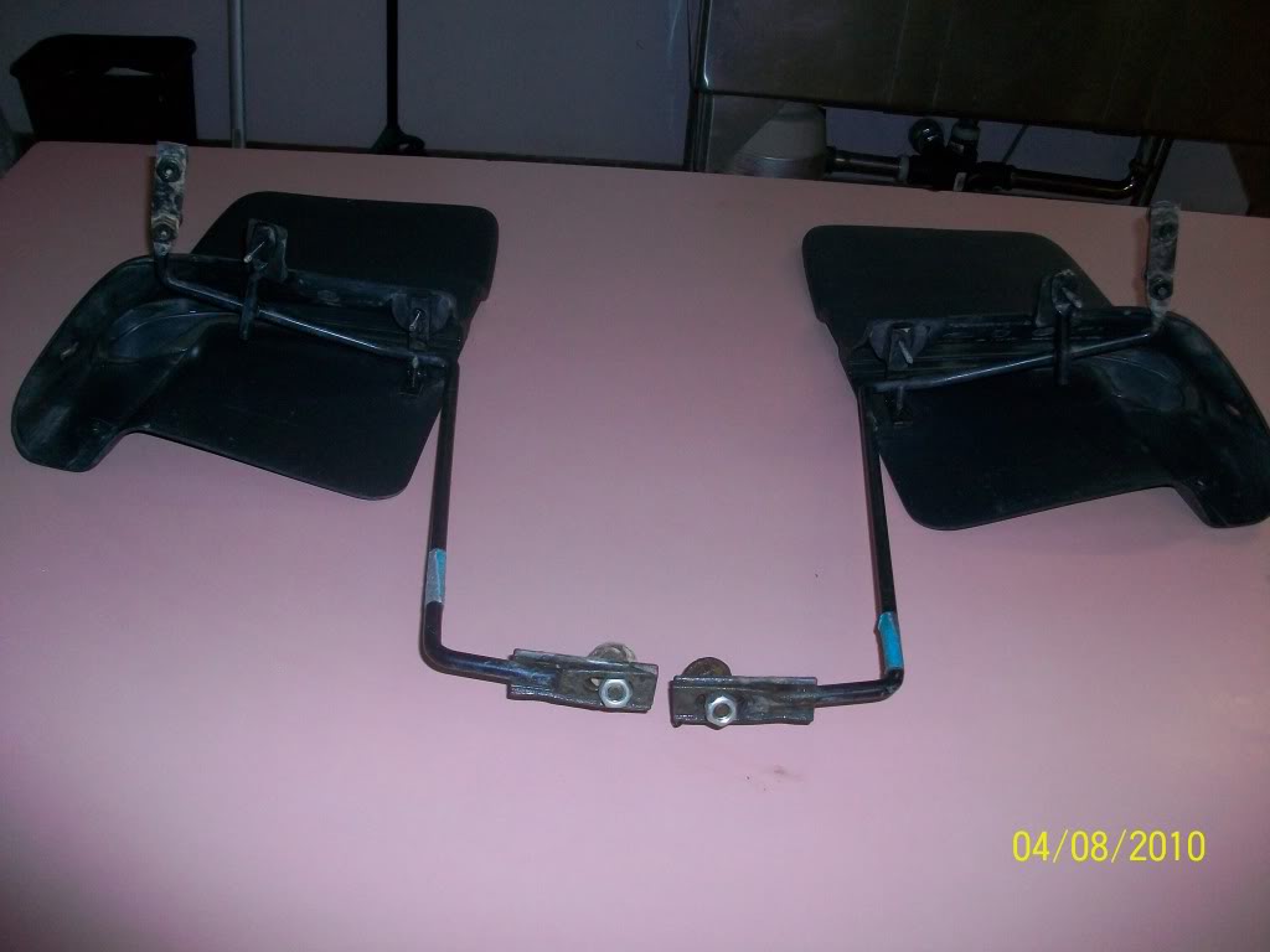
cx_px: 635
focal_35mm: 32
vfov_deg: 44.2
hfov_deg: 56.8
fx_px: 1174
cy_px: 476
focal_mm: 5.7
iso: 160
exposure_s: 1/60
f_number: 2.8
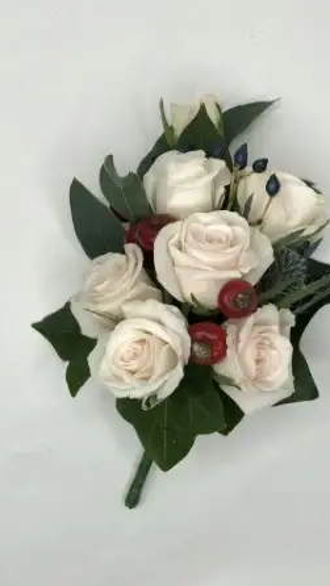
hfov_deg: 19.7
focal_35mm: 61
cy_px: 292
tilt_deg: -69.8
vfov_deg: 34.4
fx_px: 949
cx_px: 172
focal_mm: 6
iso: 16
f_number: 2.4
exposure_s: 1/110
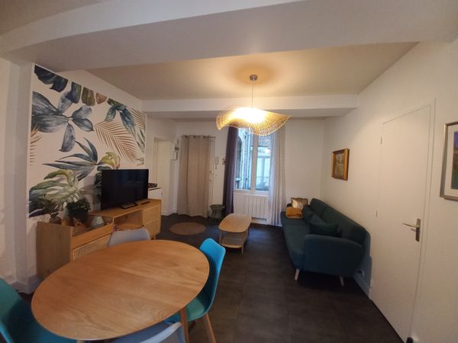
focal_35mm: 13
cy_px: 172
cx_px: 229
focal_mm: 1.42
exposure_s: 1/14.3
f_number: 2.2
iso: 250
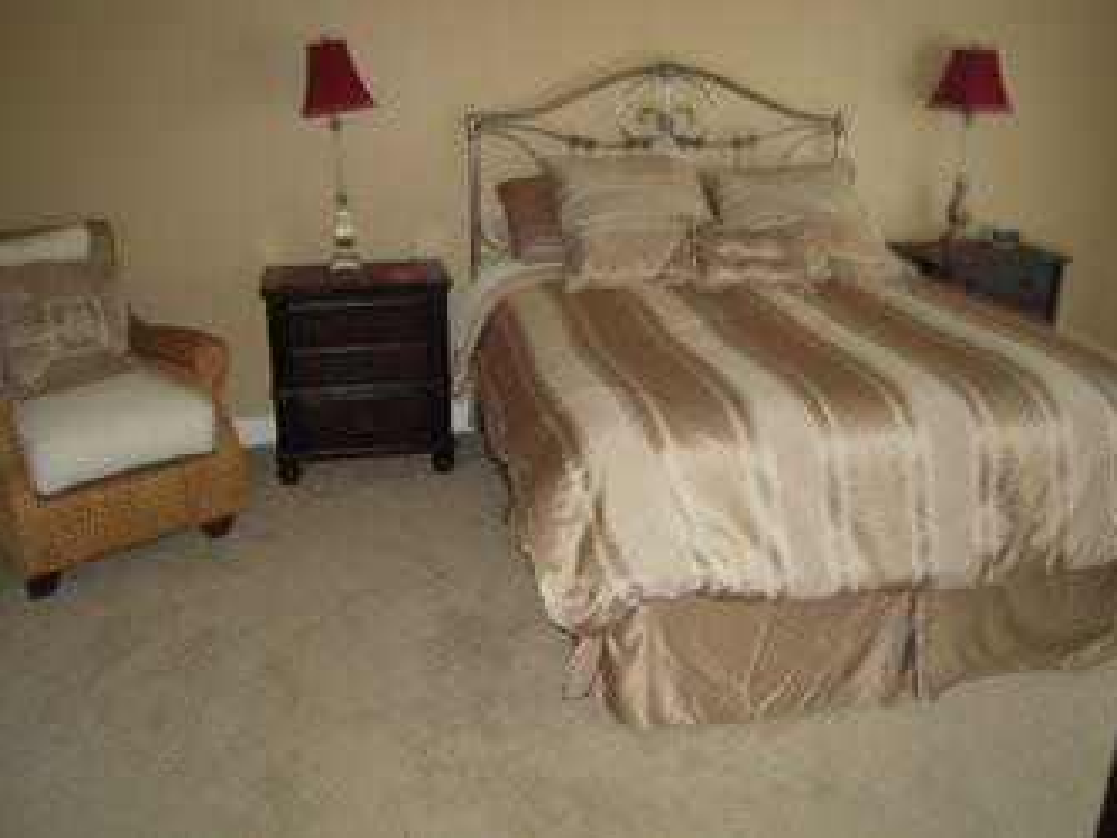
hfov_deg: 58.4
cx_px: 562
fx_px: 1000
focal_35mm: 31
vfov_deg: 45.4
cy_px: 380
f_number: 2.7
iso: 160
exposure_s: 1/30
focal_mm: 5
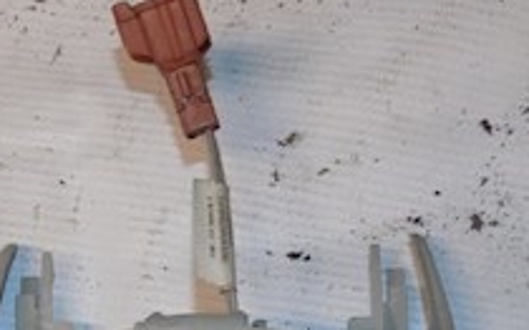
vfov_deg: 12.9
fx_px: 1398
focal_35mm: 97
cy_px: 456
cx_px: 134
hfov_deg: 21.3
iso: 250
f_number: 3.3
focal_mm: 5.3
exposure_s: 1/30
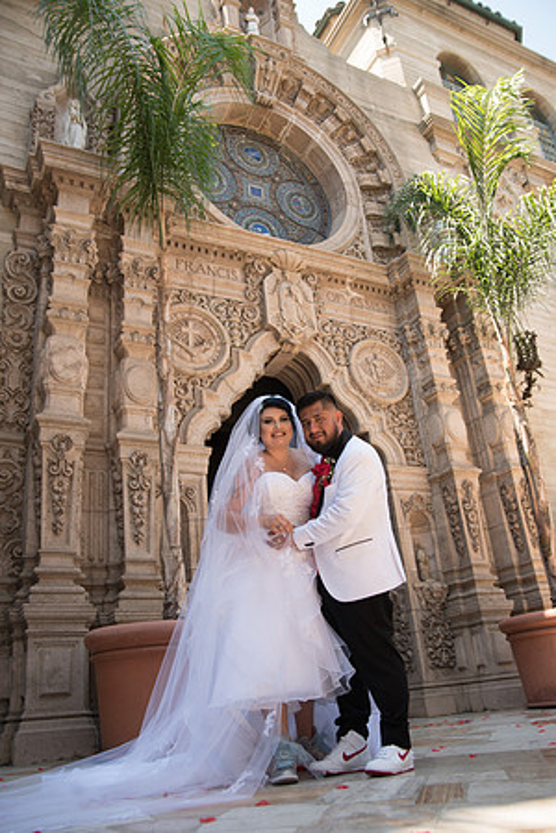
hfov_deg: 46.4
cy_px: 416
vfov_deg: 65.5
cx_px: 278
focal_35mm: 28
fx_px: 649
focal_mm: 28
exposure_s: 1/125
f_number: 5.6
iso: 100
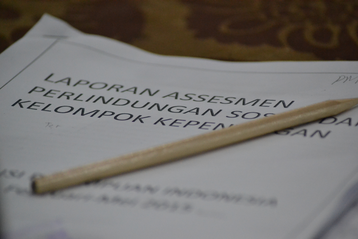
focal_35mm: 255
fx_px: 2536
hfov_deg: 8.1
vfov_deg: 5.4
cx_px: 179
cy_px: 120
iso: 3200
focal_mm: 170
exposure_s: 1/250
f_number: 4.5
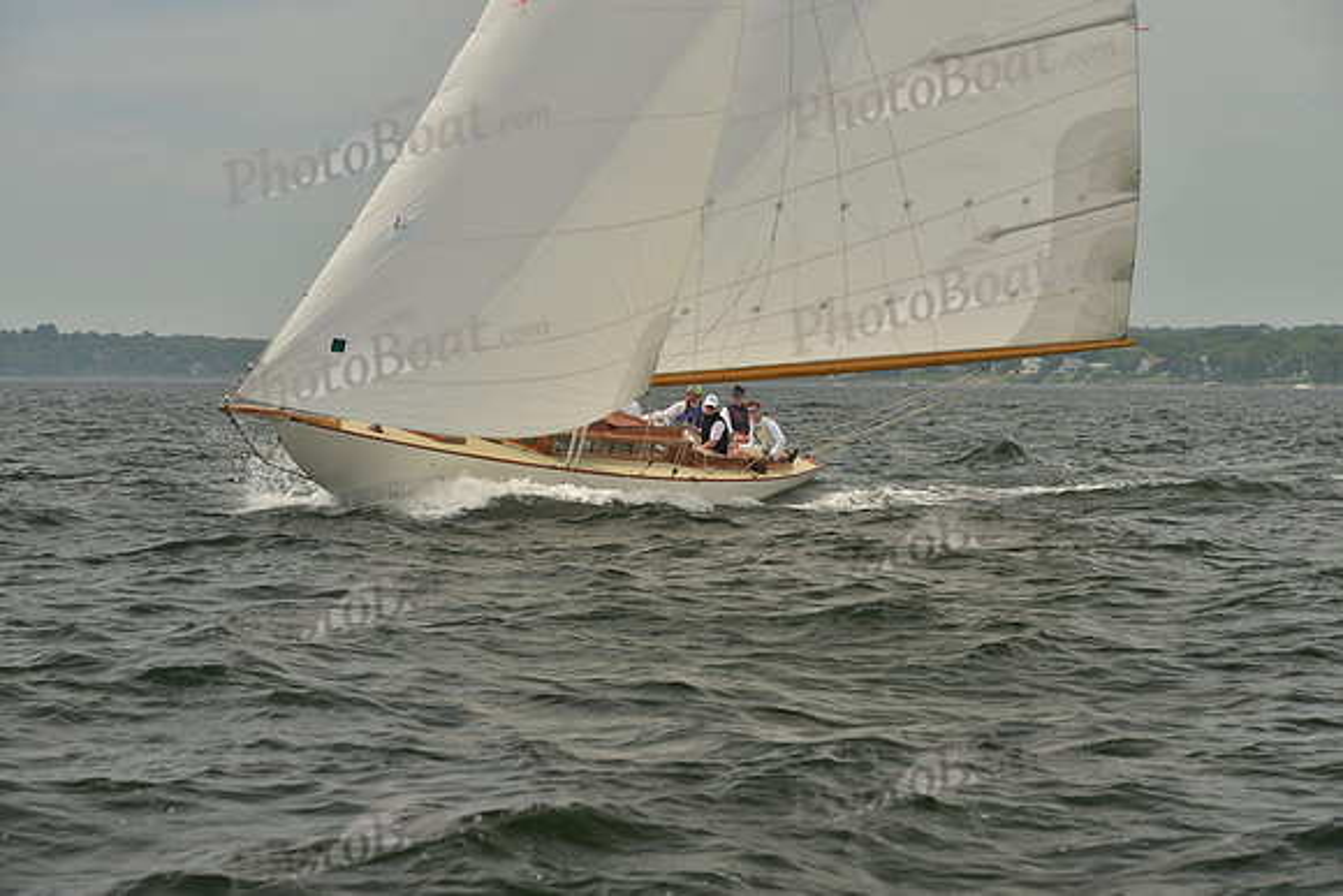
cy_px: 448
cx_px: 672
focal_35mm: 102
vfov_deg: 13.4
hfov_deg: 20.0
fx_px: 3806
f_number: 8
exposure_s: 1/800
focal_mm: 102
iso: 280
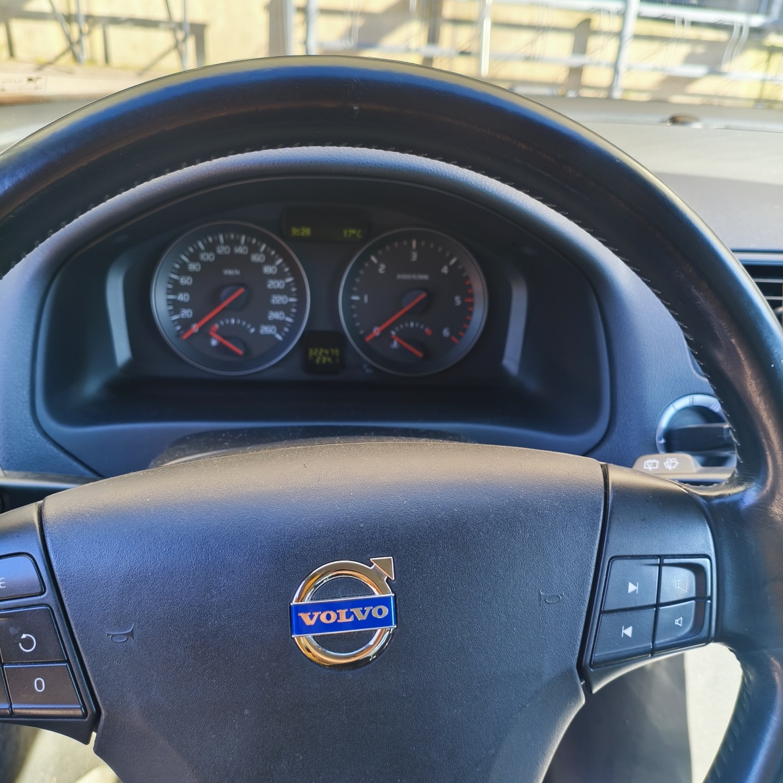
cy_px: 376
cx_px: 390
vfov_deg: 52.5
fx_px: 793
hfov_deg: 52.5
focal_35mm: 31
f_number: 1.5
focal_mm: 4.94
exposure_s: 1/50
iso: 80
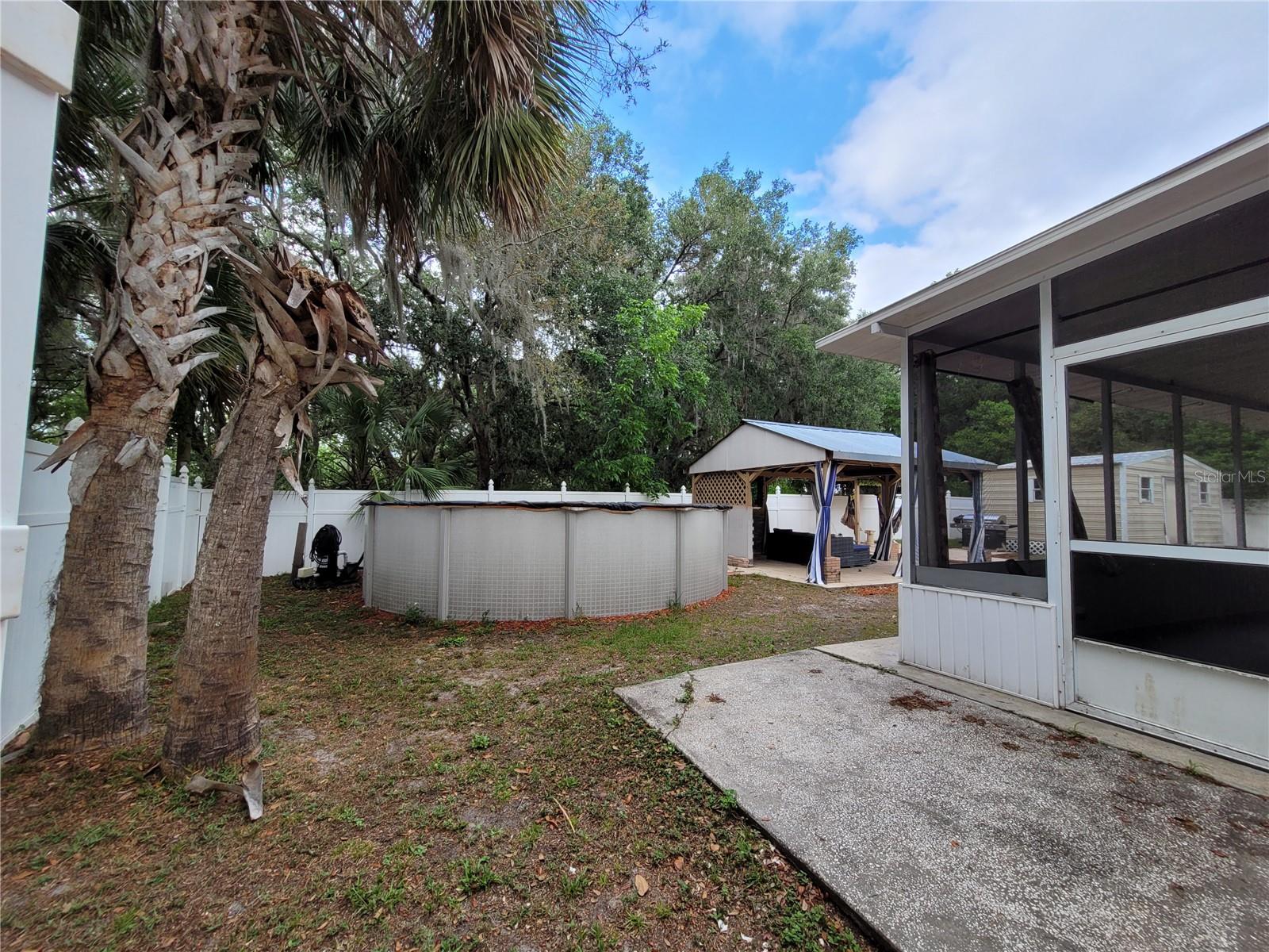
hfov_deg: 106.2
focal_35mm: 13
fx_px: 477
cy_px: 476
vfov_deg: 89.9
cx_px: 634
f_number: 2.2
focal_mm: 1.74
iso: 40
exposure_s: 1/280
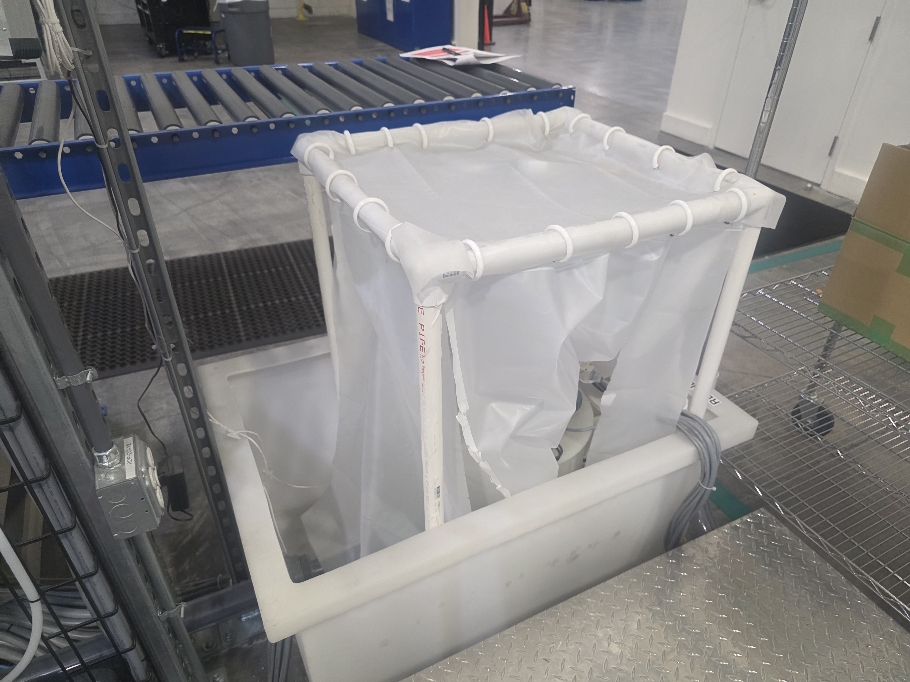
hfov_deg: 73.9
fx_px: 605
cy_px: 341
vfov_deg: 58.9
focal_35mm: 23
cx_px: 455
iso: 500
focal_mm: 6.3
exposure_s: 1/120
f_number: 1.7
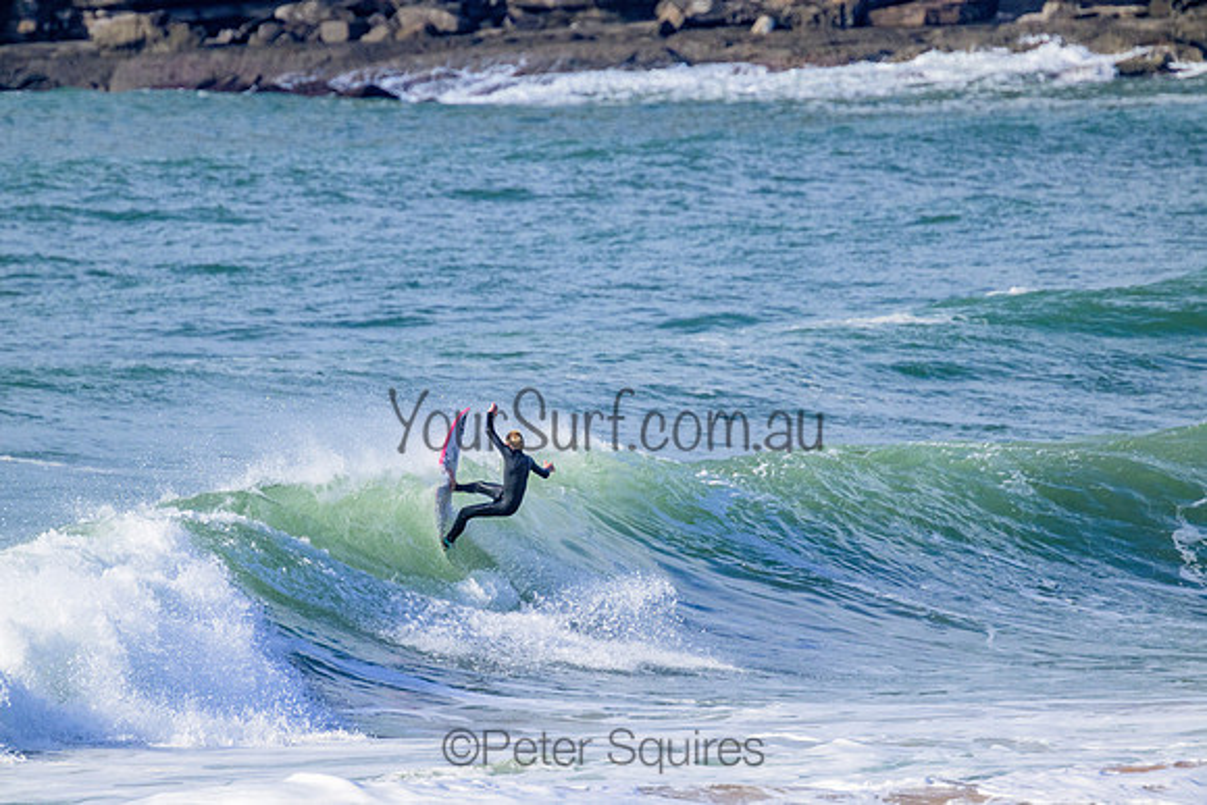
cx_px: 604
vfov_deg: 1.7
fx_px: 26827
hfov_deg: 2.6
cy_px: 402
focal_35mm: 800
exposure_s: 1/2000
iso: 1600
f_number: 11
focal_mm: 800
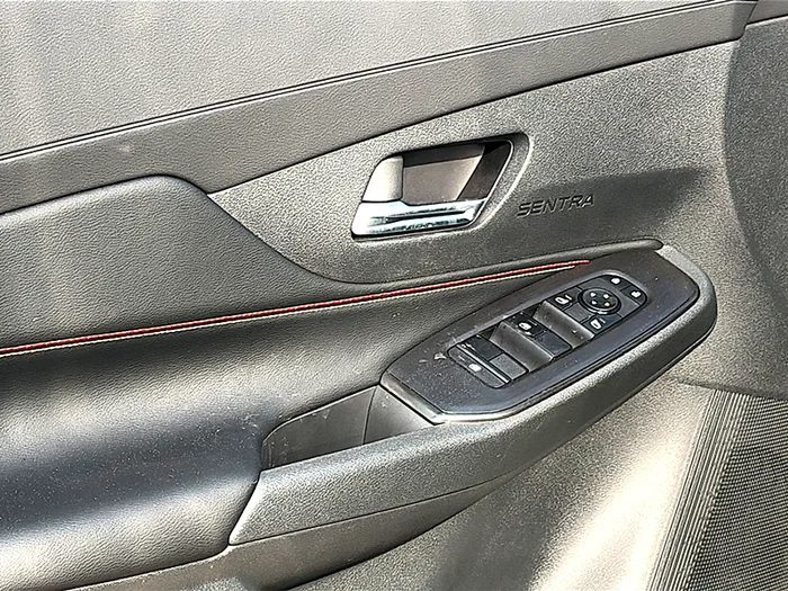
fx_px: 1798
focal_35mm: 79
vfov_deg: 18.7
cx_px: 394
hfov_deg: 24.7
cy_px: 296
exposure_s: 1/620
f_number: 1.78
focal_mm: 6.86
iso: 64
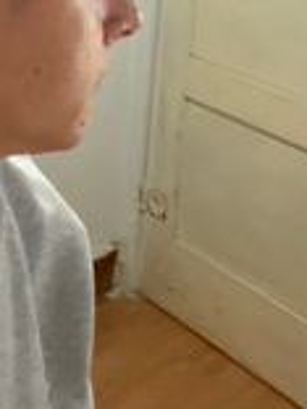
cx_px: -26
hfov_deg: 18.5
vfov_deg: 23.2
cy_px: -84
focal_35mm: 77
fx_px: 911
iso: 640
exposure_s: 1/30
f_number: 1.9
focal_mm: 2.71
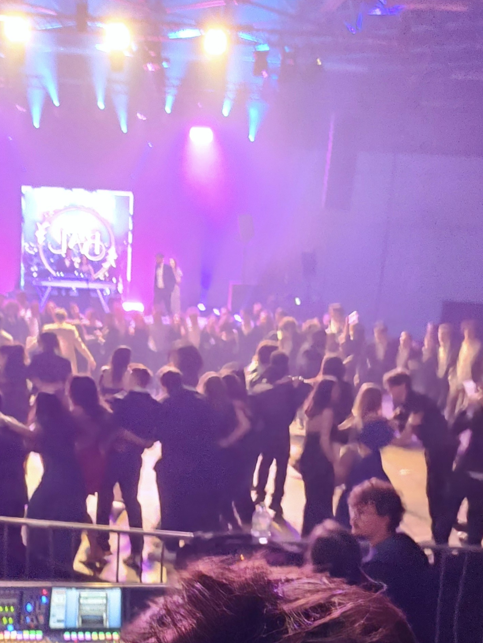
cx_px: 203
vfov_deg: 35.8
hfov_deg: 27.5
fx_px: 986
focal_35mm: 53
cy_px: 429
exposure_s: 1/17
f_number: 2.2
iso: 2000
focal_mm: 3.3
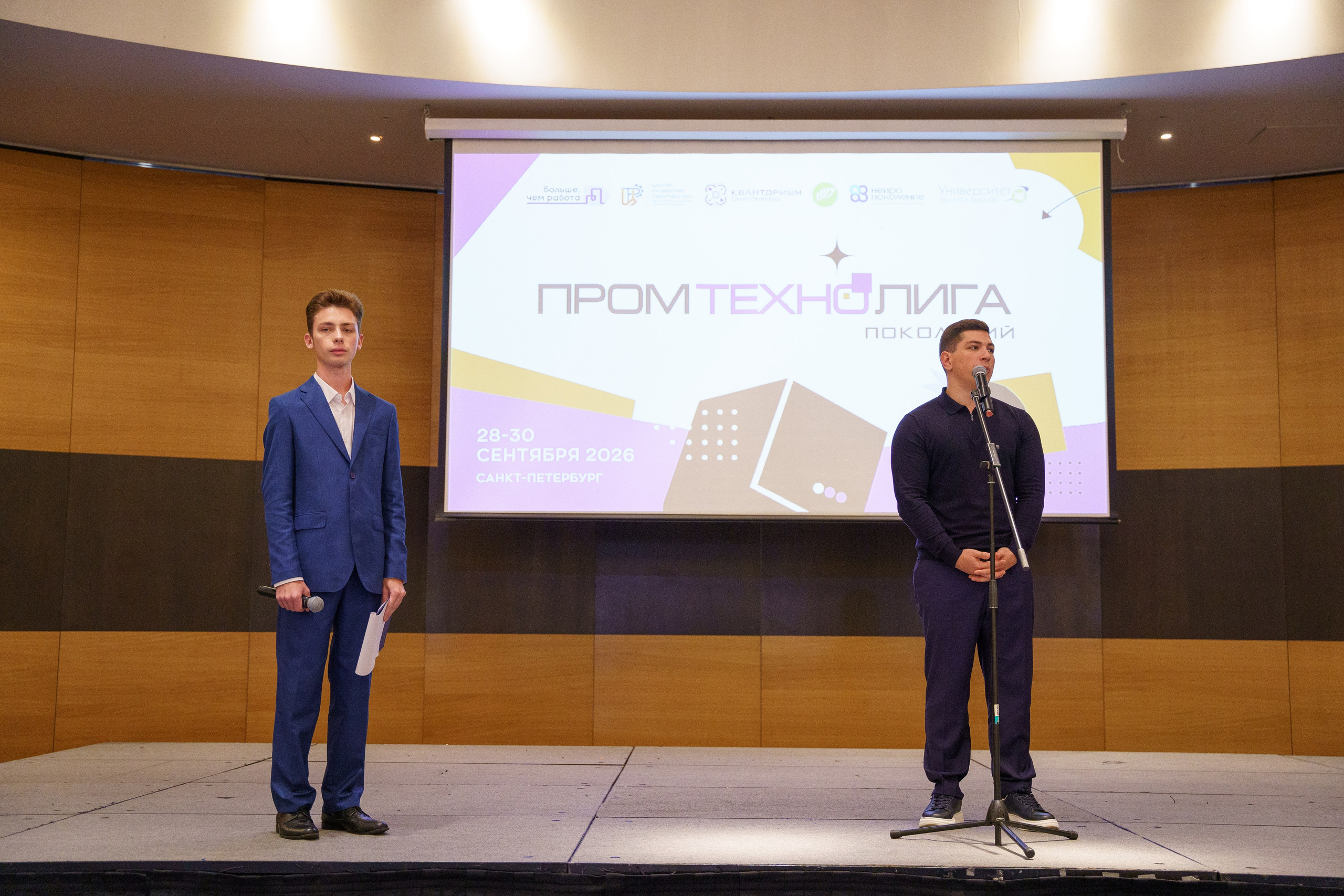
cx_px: 672
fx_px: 1654
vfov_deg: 30.3
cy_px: 448
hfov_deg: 44.2
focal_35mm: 44
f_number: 3.2
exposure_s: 1/160
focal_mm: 44.3
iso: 4000
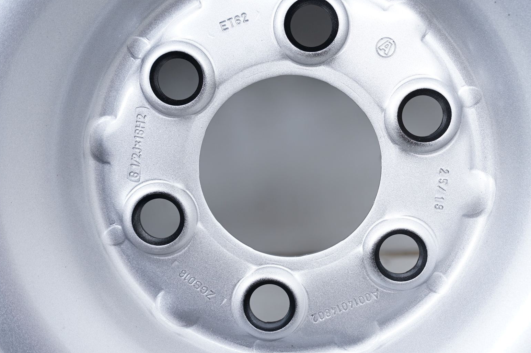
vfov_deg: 36.8
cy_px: 162
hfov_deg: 53.0
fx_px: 531
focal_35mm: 36
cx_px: 298
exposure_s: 1/125
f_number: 5.6
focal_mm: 29
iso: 250
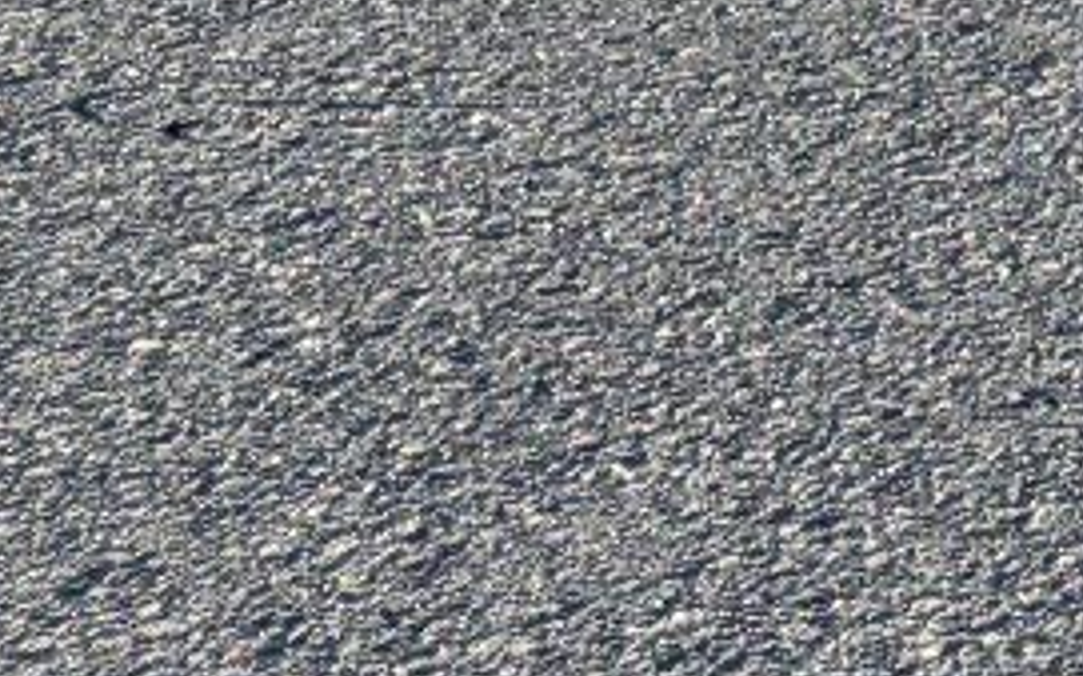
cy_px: -1634
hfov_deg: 9.2
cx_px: 3209
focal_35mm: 183
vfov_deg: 6.3
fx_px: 5398
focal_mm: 6.76
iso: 80
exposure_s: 1/2959
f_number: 1.78
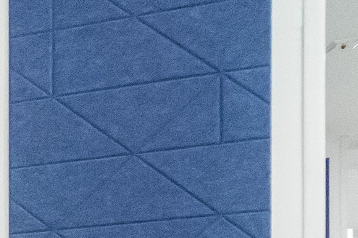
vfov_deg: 10.7
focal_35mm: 96
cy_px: 674
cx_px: -778
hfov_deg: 10.8
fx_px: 954
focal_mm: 10
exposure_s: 1/160
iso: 3200
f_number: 4
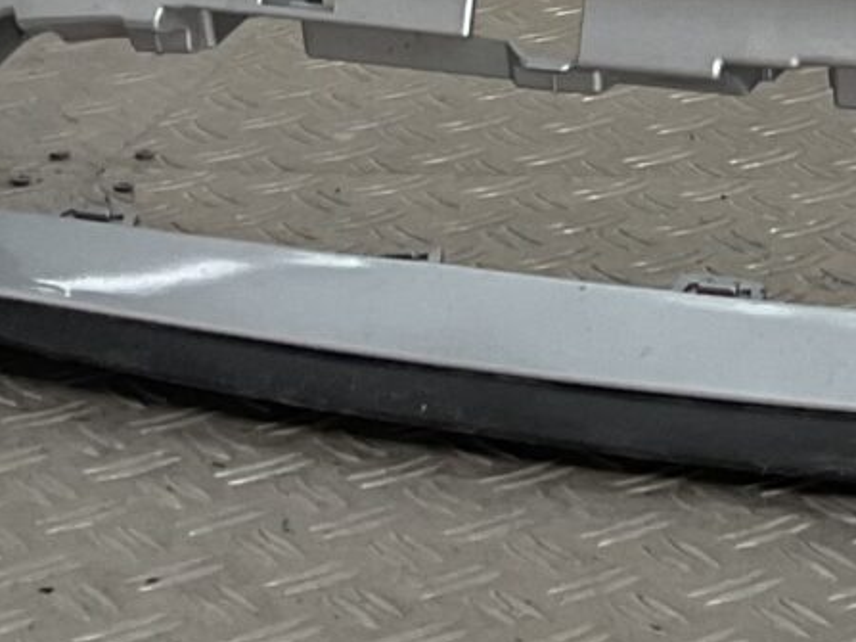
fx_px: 4104
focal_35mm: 166
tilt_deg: -5.9
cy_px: -790
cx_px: 1530
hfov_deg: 11.1
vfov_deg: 8.3
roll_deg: -2.6
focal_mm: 3
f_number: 1.8
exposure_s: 1/259
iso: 16
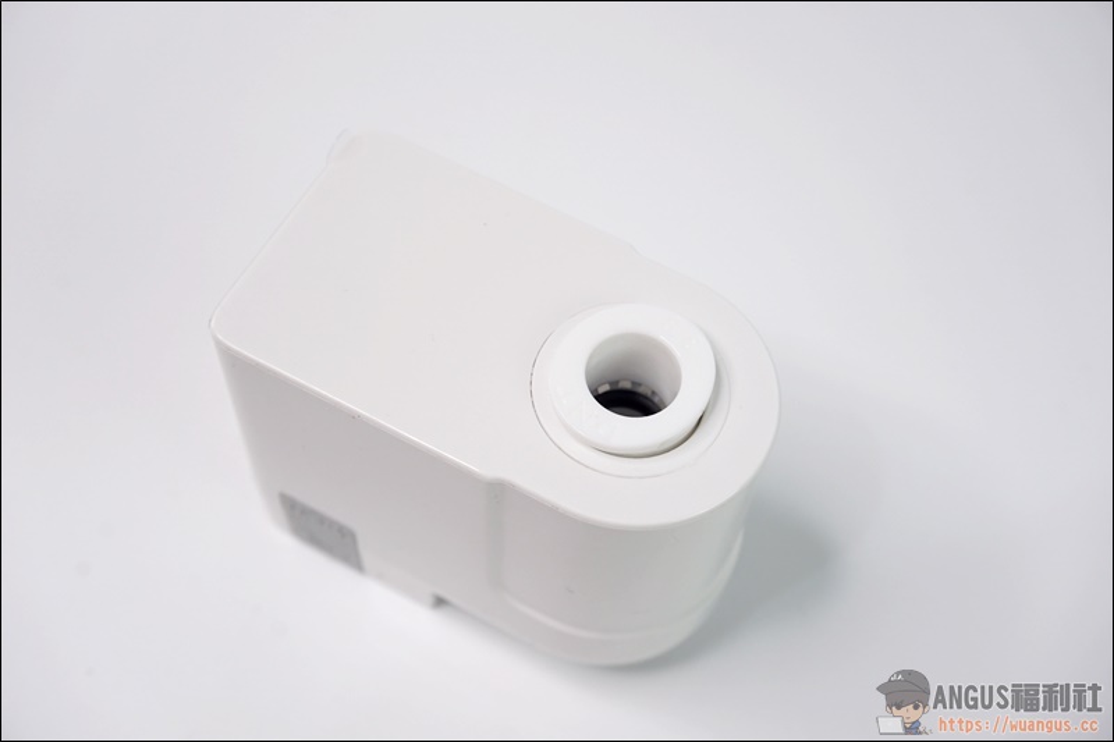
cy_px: 371
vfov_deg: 31.9
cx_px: 557
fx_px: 1299
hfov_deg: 46.4
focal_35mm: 42
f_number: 8
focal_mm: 28
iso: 400
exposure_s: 1/50
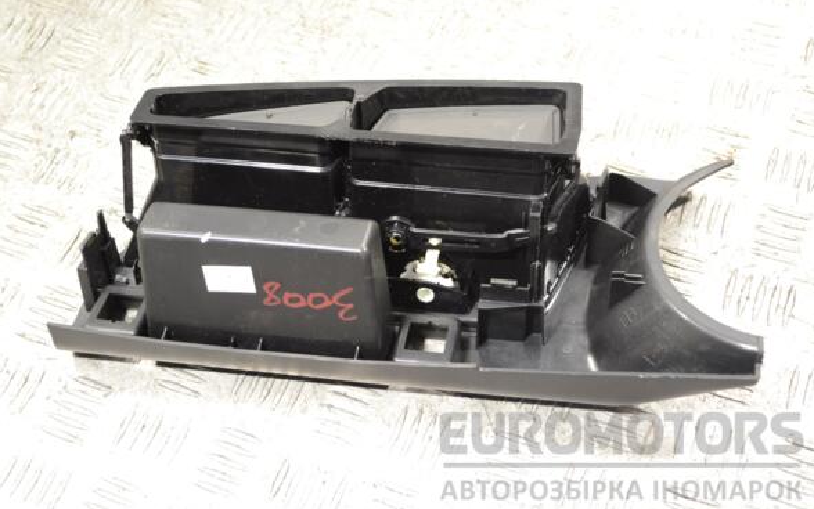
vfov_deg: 24.4
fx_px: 1176
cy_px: 249
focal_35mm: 53
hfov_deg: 38.2
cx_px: 414
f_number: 5
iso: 560
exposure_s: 1/30
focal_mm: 34
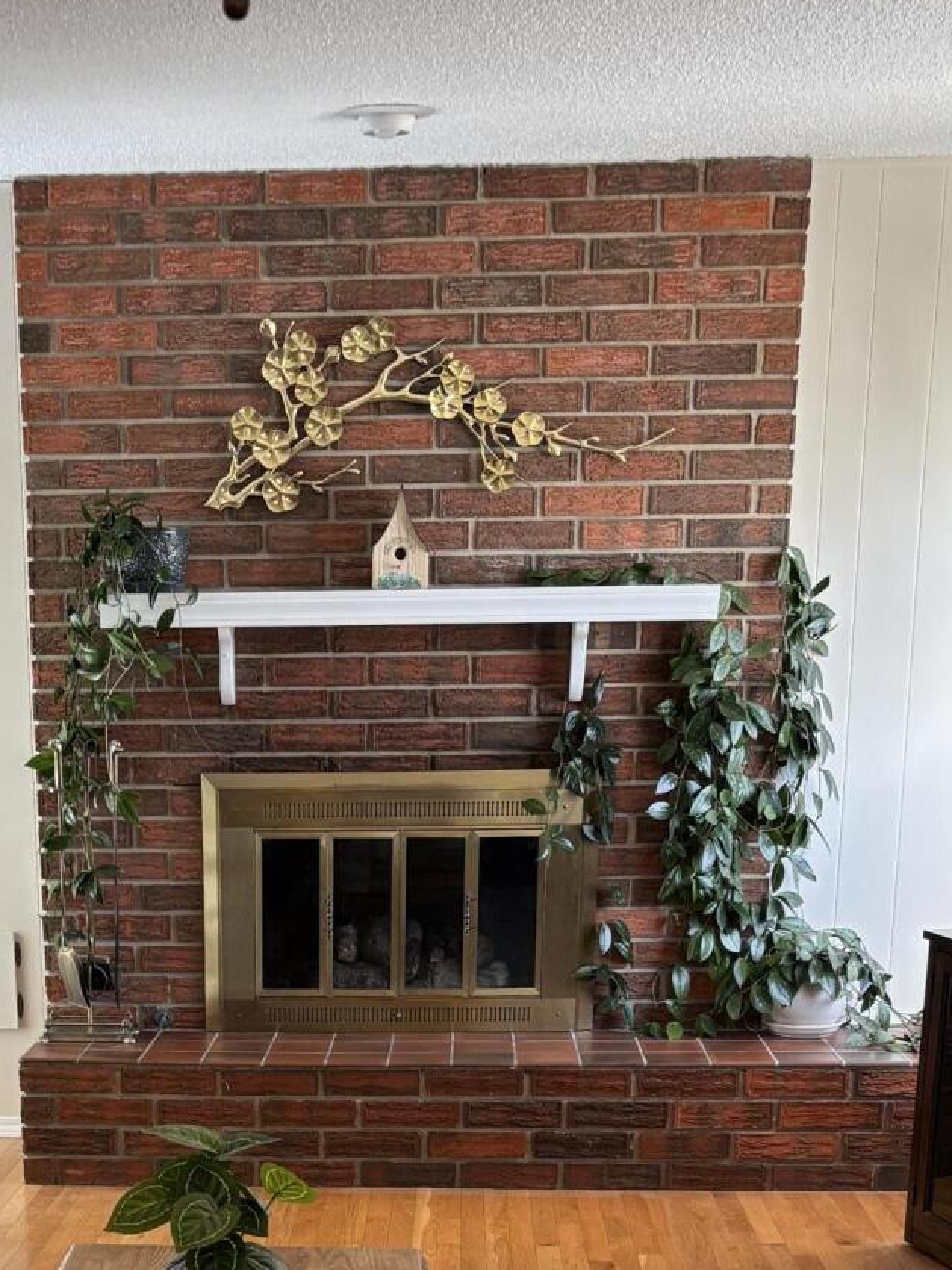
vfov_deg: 28.9
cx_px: 282
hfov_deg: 23.5
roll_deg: +0.3
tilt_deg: -15.3
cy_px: 1309
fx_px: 2274
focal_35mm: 62
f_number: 1.6
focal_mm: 5.96
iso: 125
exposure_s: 1/121
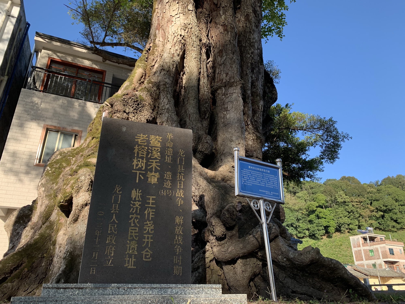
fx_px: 304
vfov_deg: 53.1
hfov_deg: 67.3
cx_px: 202
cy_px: 152
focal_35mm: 26
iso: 25
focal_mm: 4.25
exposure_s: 1/567
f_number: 1.8
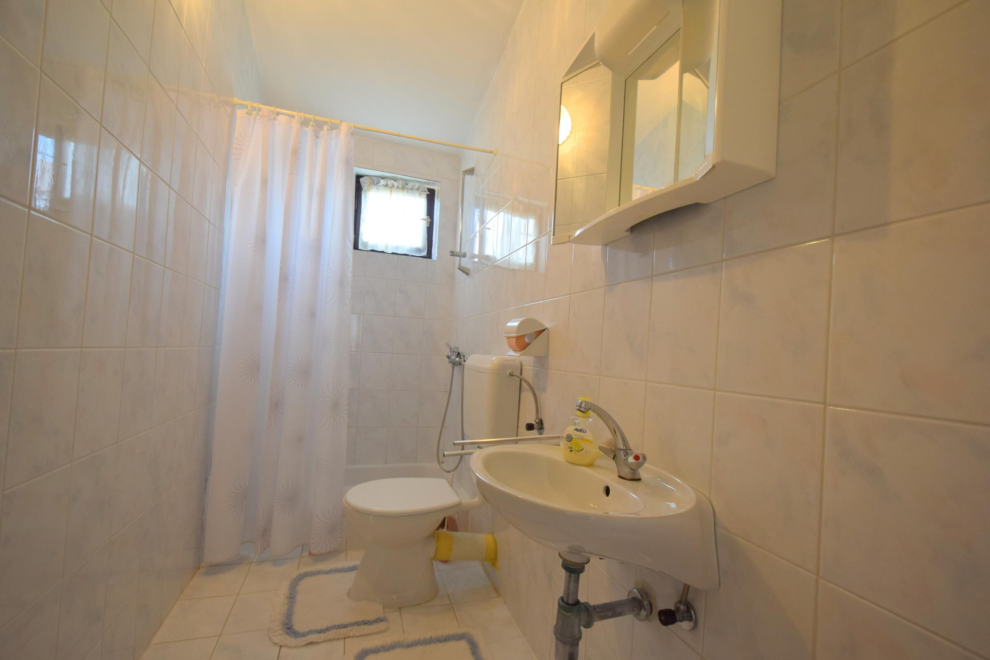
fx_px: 412
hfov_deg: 100.4
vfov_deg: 77.3
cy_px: 330
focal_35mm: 15
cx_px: 495
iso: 720
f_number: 4
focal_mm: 10
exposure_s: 1/60
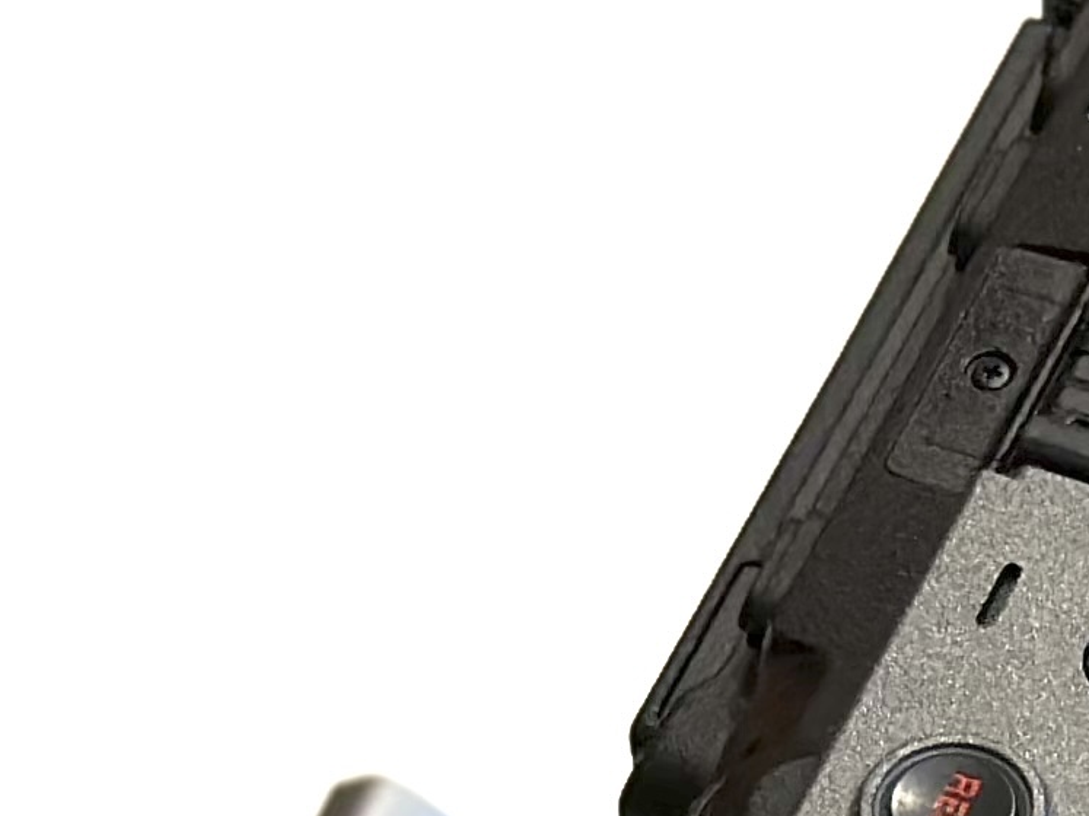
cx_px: 1636
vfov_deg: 5.6
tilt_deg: -59.9
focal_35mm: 259
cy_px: 1890
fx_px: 8147
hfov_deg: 7.5
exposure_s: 1/50
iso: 64
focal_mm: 6.86
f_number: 1.78
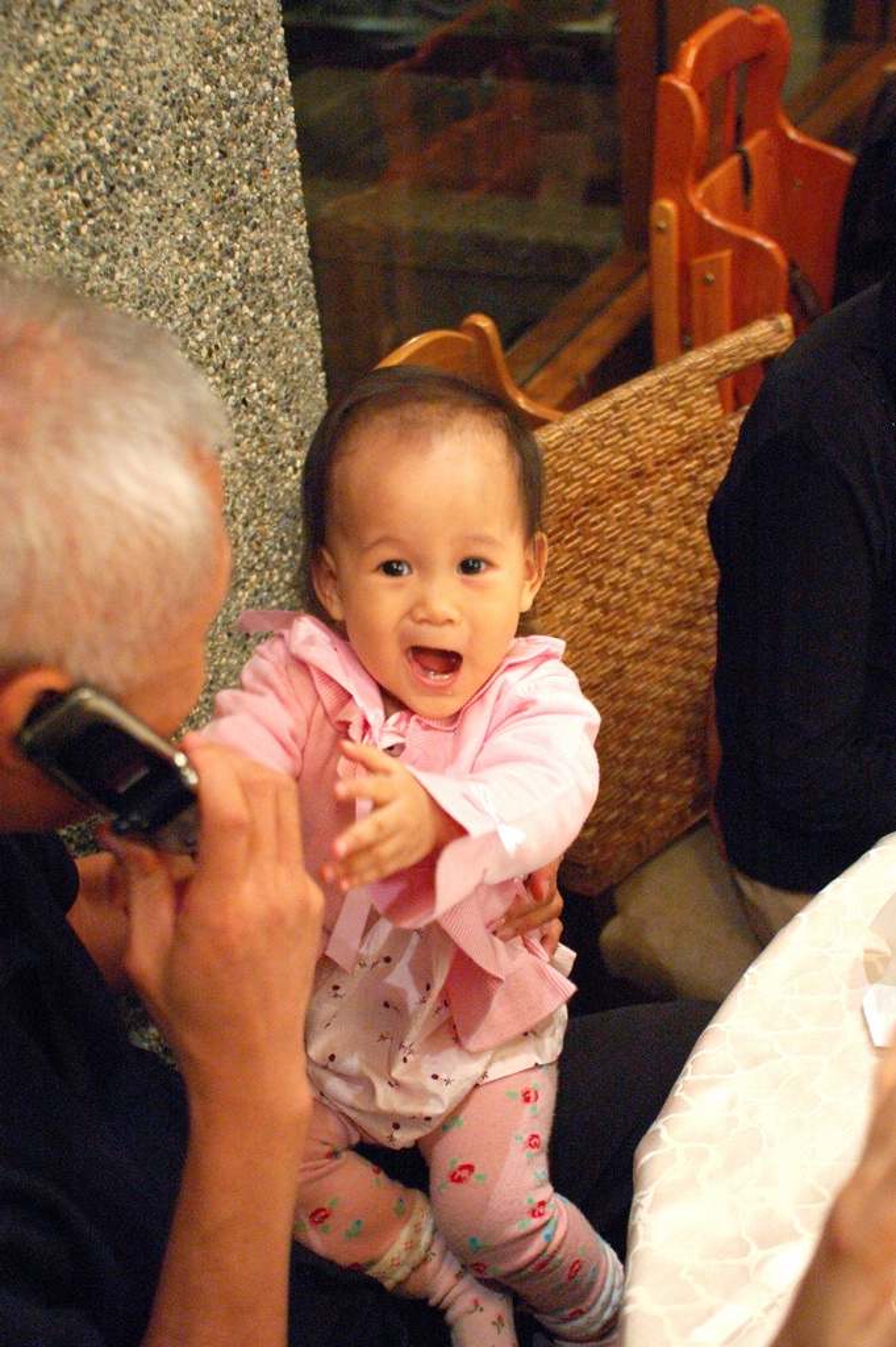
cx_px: 448
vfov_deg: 38.9
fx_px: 1907
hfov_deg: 26.4
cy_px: 674
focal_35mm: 51
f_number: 2.8
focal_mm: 34
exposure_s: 1/30
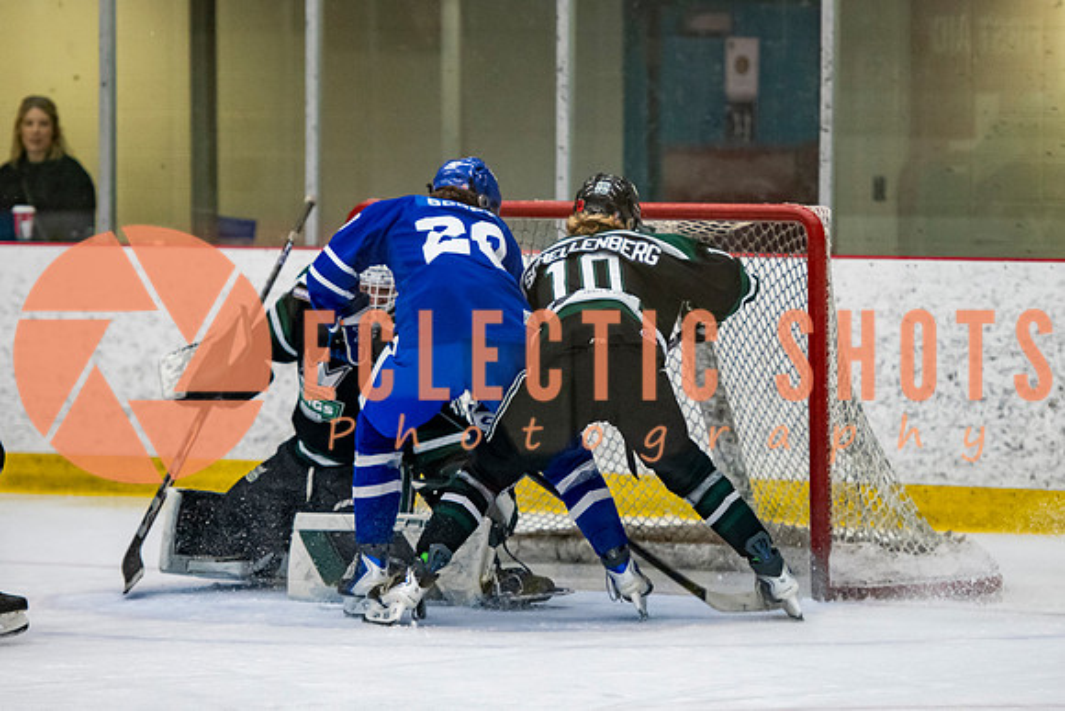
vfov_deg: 5.9
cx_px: 632
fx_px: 6848
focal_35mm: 231
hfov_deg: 8.9
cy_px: 265
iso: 2000
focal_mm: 145
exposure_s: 1/640
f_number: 3.2
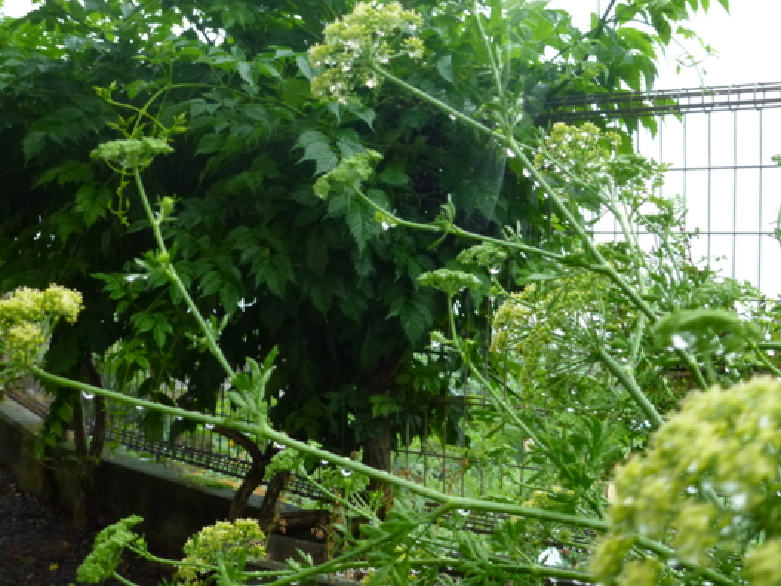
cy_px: 294
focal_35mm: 49
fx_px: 1105
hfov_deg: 38.9
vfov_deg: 29.7
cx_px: 399
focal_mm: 7.4
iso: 400
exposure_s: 1/30
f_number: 3.9
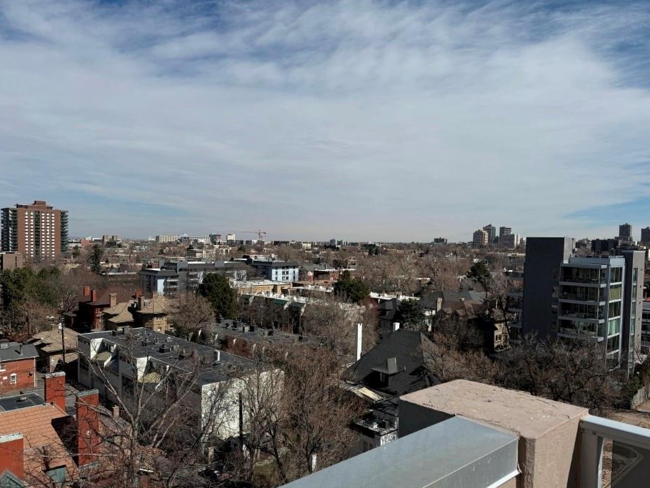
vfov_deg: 51.3
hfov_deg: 65.3
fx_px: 507
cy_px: 265
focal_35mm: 27
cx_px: 336
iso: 80
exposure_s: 1/9091
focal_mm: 6.76
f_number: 1.78
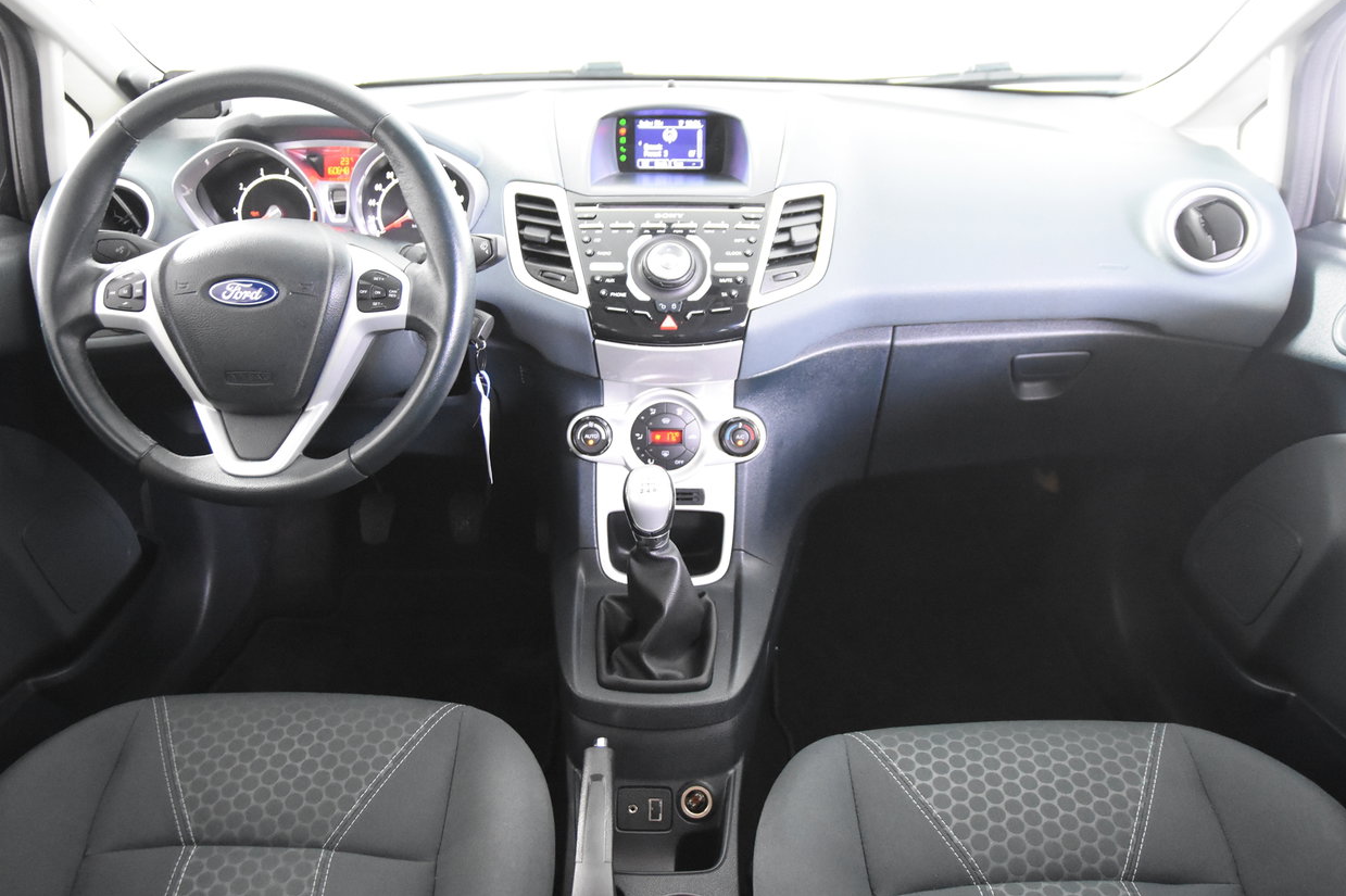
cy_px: 434
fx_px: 1159
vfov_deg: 42.3
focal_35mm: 31
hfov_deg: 60.3
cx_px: 661
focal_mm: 20
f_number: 2.8
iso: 5600
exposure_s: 1/30
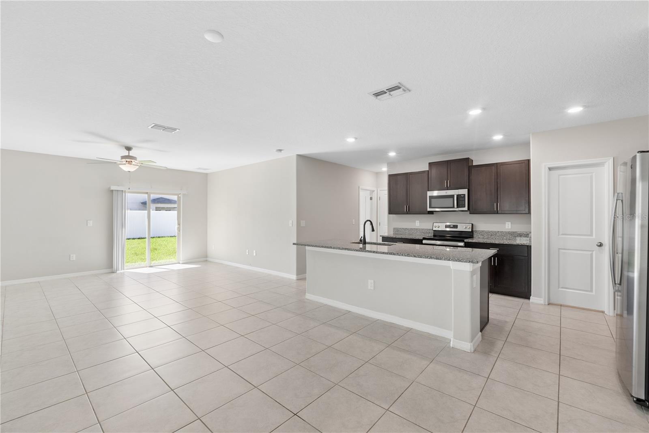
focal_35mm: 15
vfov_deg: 77.3
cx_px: 324
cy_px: 216
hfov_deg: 100.4
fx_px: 270
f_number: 8
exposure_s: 1/8
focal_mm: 10
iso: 100
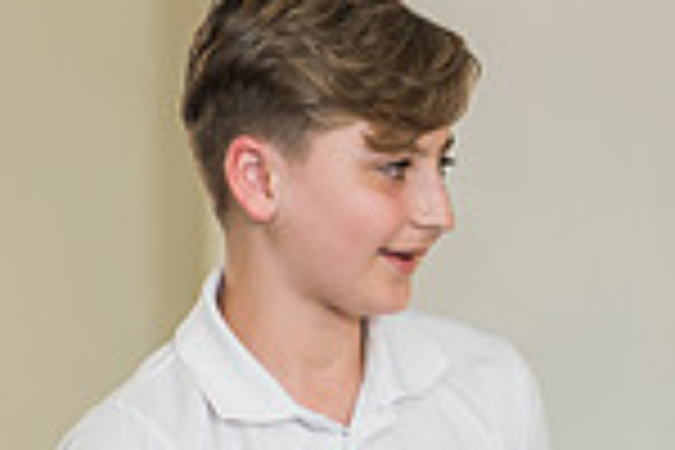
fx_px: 13330
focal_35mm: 711
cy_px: 356
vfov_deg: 1.9
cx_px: 1043
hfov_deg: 2.9
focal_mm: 170
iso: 1000
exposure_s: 1/160
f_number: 4
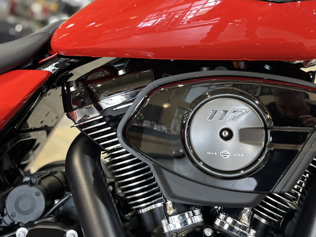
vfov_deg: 33.5
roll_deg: -1.3
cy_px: 100
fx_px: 393
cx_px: 186
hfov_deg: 43.7
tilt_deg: -13.8
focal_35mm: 43
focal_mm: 5.1
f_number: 1.6
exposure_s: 1/60
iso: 200
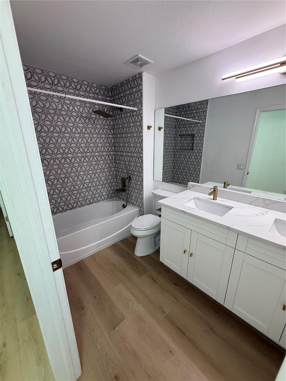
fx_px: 154
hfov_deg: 85.7
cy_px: 190
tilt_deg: -16.4
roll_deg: +1.6
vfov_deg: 102.1
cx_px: 143
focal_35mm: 14
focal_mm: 2.22
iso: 160
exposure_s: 1/120
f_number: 2.2
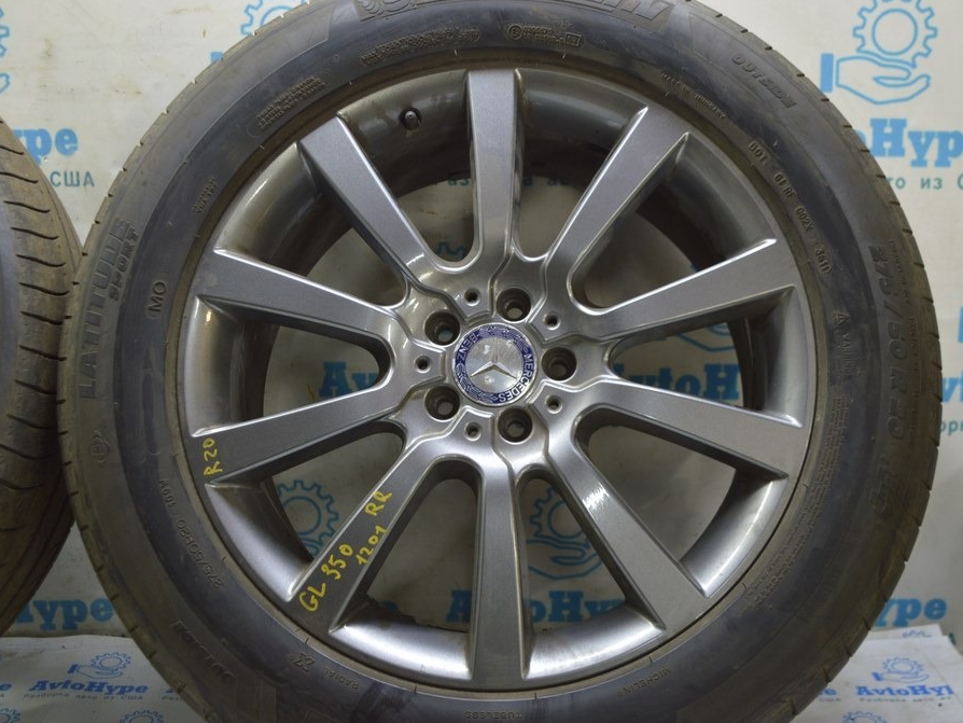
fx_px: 1240
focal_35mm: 45
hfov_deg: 42.5
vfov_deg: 32.5
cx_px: 471
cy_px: 364
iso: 400
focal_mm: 27
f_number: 5.6
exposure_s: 1/20
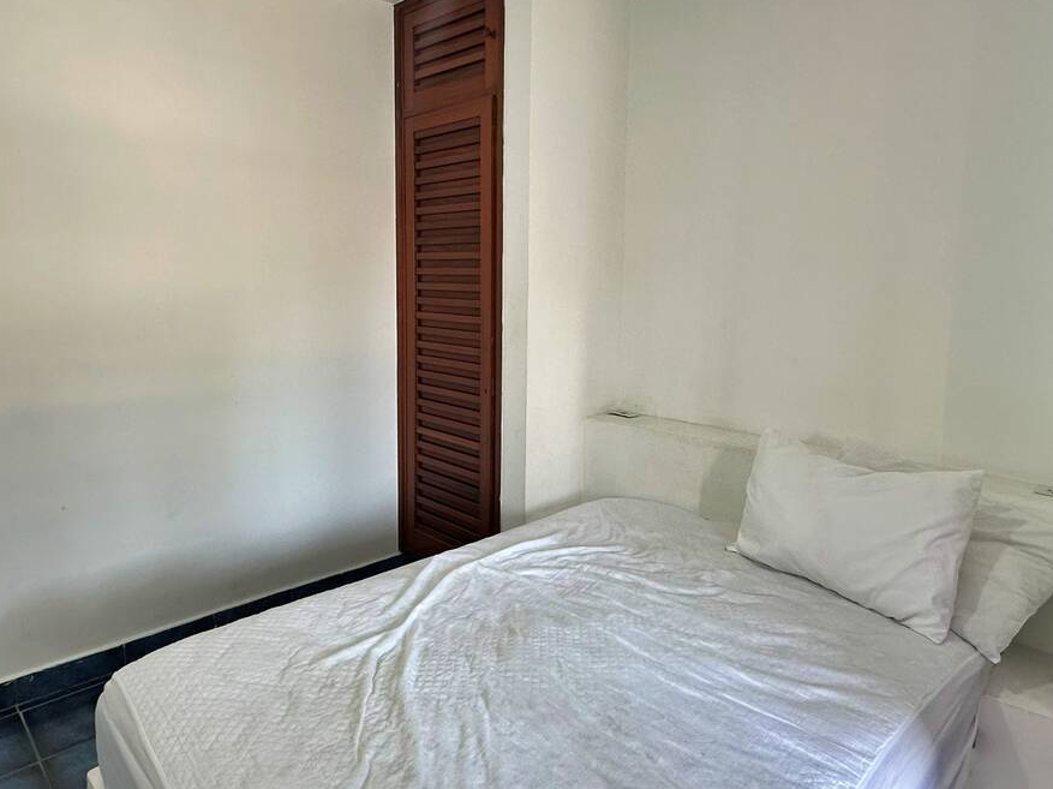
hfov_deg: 73.9
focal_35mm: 23
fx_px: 699
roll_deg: -1.0
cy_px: 353
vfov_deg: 58.7
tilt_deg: -6.1
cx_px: 530
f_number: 2.2
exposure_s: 1/120
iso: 200
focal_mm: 2.22
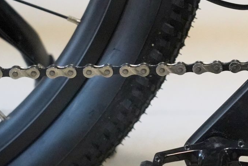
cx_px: 358
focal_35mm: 216
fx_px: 1488
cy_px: -23
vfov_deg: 6.3
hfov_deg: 9.3
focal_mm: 73
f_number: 5
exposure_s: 1/200
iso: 10000
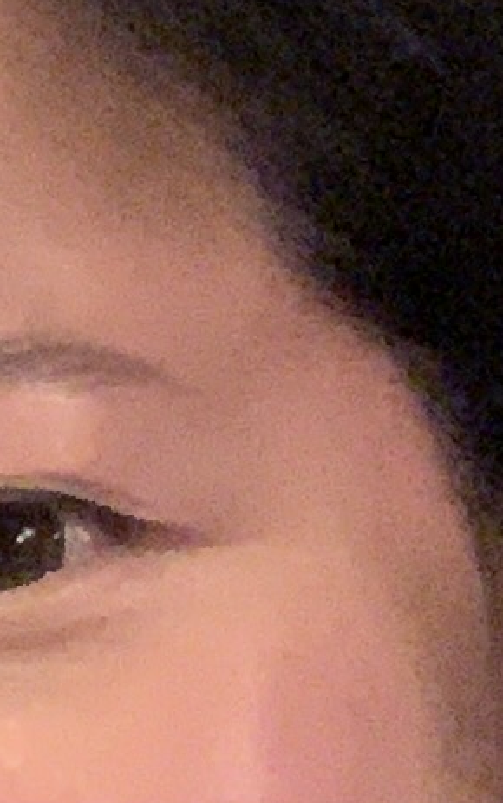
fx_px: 4949
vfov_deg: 9.3
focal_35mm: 226
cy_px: 277
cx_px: -1103
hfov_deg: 5.4
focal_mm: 2.87
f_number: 2.2
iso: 500
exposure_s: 1/20
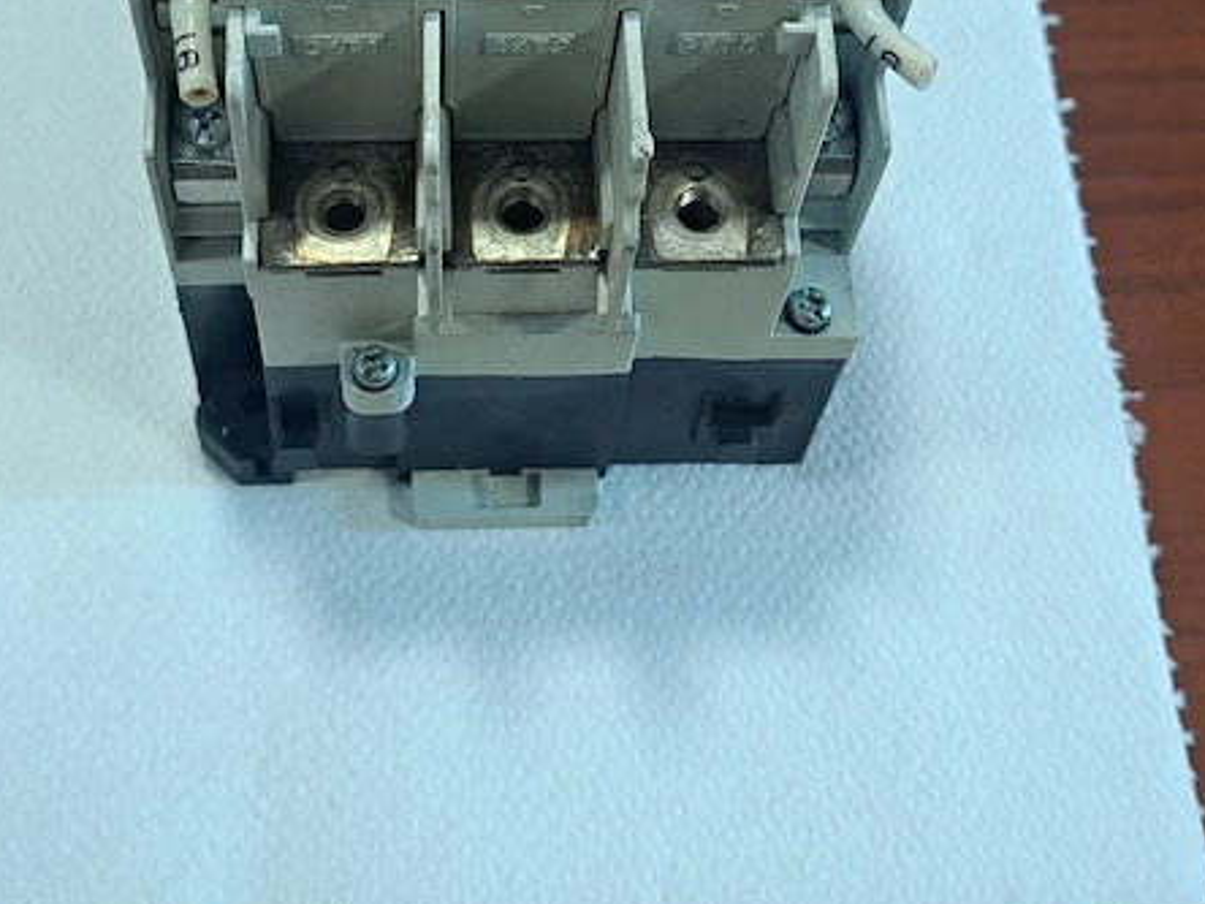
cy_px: 182
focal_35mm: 54
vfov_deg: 26.5
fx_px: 1880
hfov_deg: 35.5
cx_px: 537
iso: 160
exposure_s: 1/50
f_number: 1.8
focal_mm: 5.23
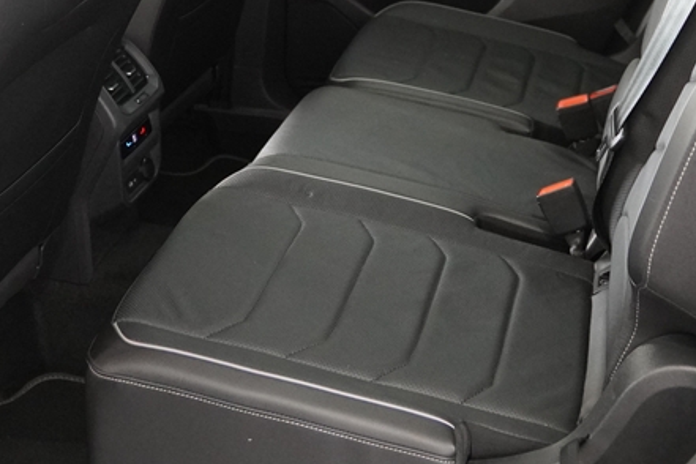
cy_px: 12
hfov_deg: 33.8
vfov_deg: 22.2
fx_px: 1144
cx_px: 398
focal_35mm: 59
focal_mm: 17
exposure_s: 1/160
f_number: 2.8
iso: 2500
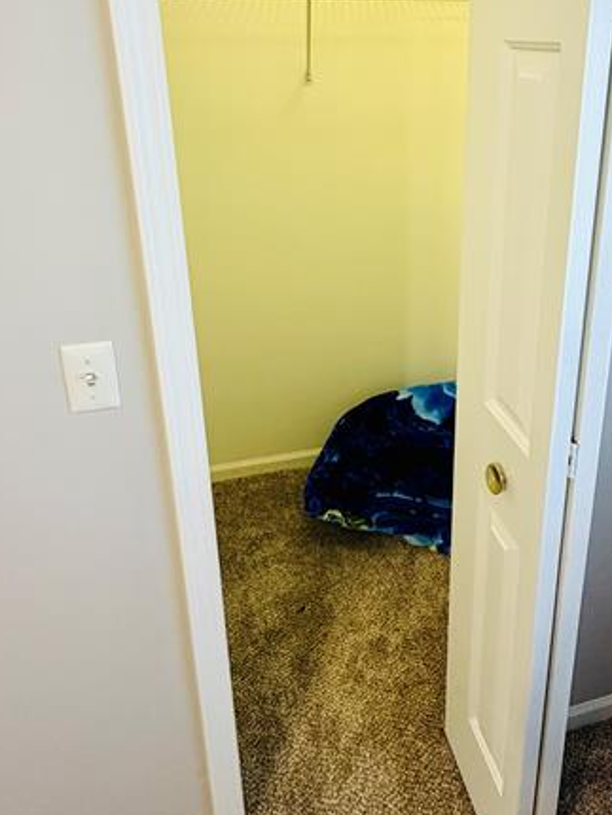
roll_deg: -0.8
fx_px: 589
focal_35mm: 25
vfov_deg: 65.2
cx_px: 398
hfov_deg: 54.0
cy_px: 205
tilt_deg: -15.8
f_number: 2.2
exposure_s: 1/120
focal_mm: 2.22
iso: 250
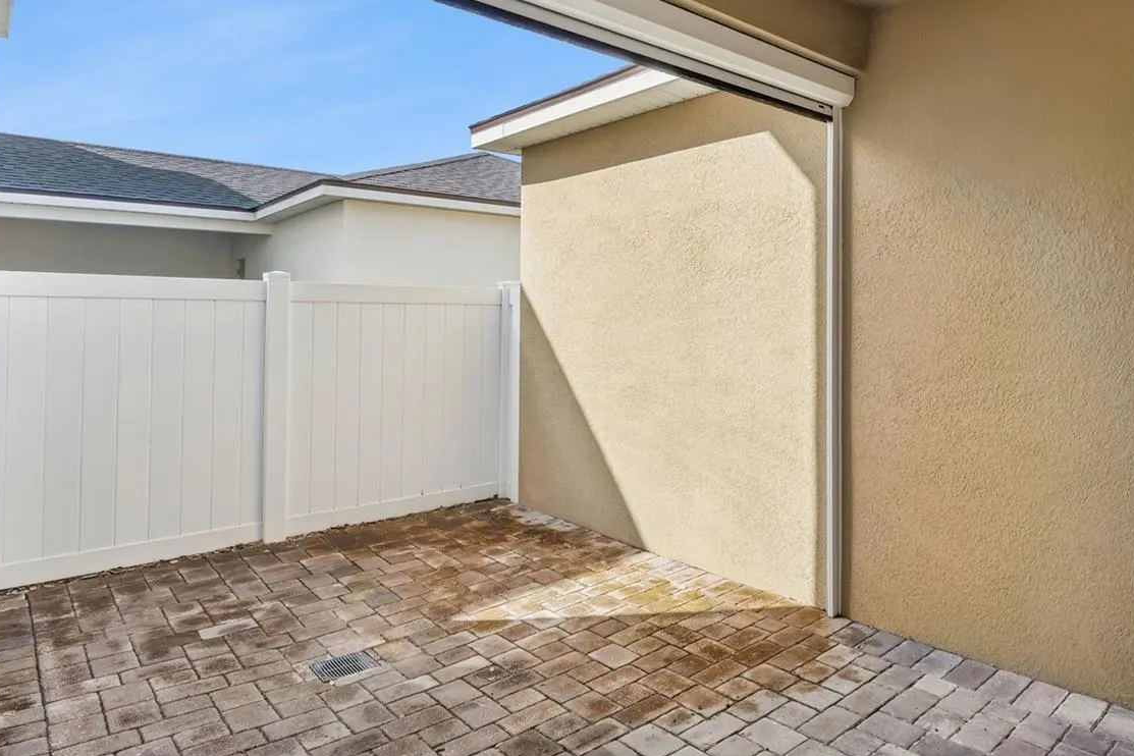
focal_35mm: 23
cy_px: 315
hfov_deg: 72.5
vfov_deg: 54.8
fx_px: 724
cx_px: 804
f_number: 13
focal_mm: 16
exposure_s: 1/250
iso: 125
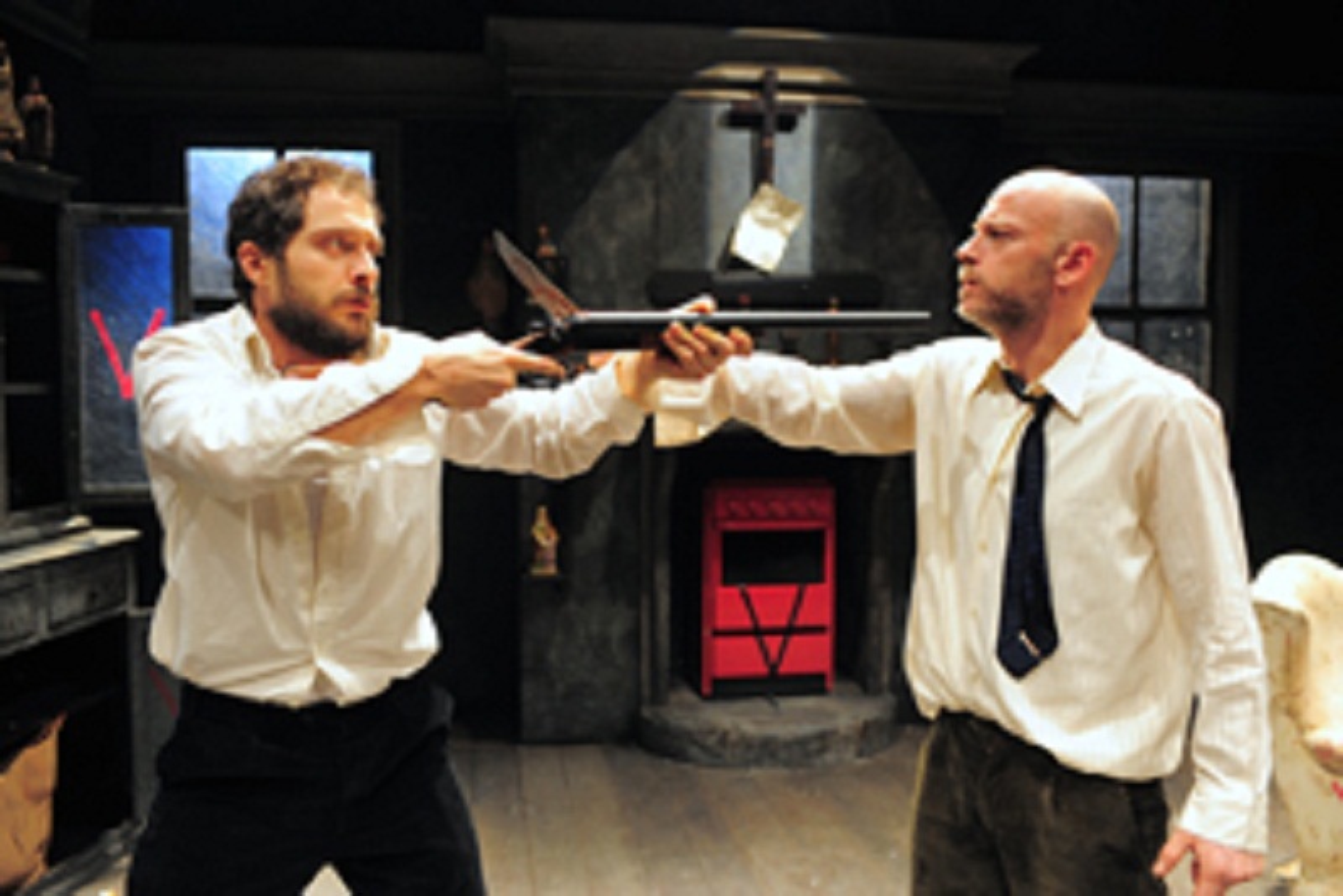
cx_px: 672
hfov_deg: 58.7
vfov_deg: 41.1
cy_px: 448
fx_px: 1194
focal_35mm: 32
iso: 1000
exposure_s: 1/250
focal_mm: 32
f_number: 4
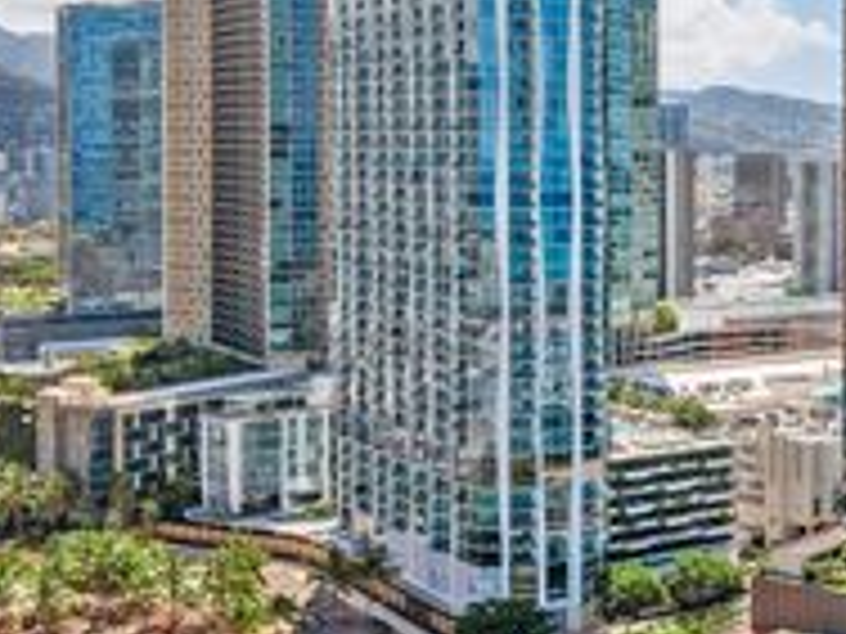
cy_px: 474
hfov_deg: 28.4
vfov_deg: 22.7
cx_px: 846
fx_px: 1564
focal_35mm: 64
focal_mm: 8.67
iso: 200
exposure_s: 1/180
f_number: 1.8
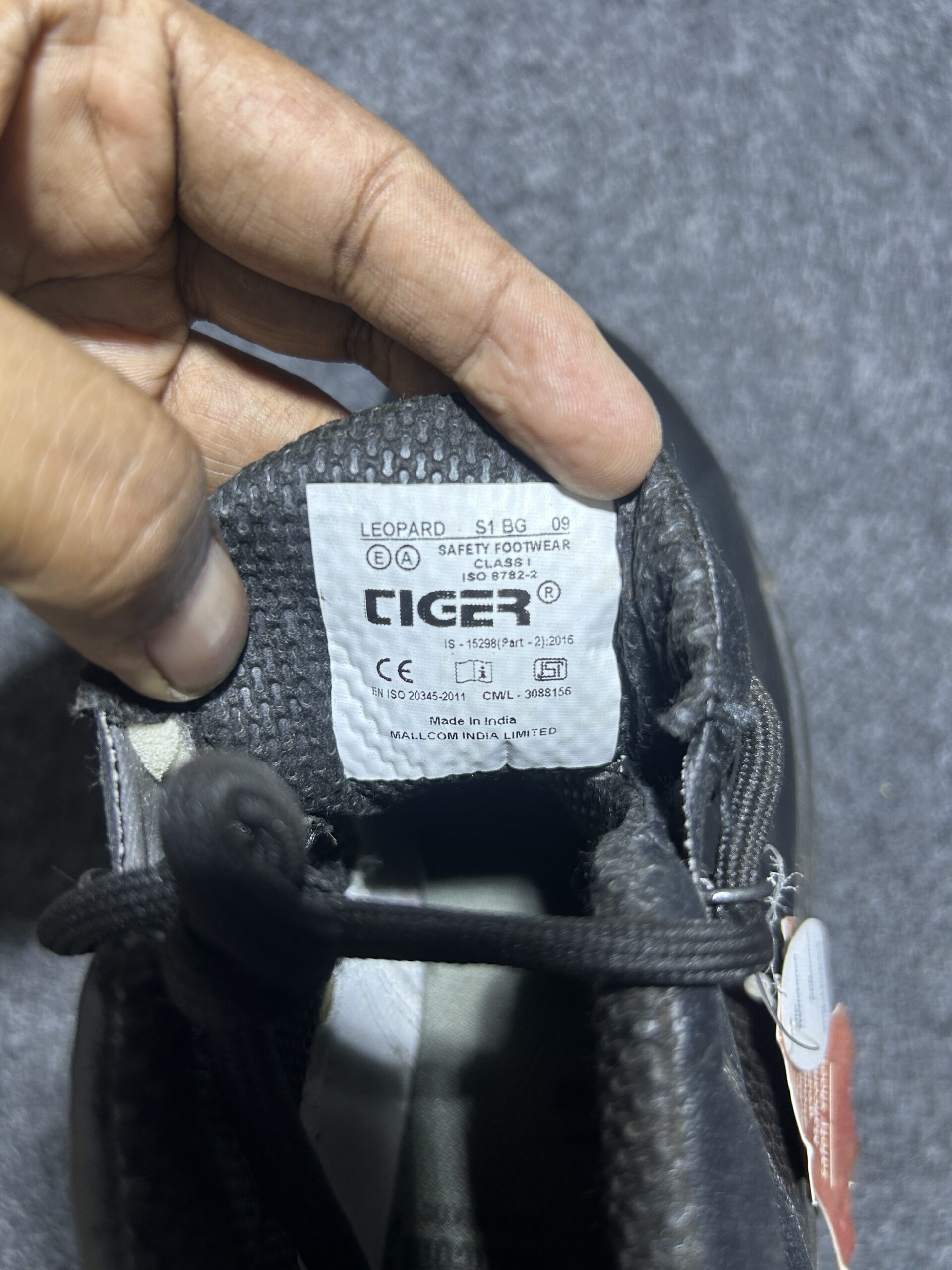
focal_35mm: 26
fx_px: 953
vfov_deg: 67.3
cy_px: 635
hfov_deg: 53.1
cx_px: 476
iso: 64
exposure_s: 1/50
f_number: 1.5
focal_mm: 5.7
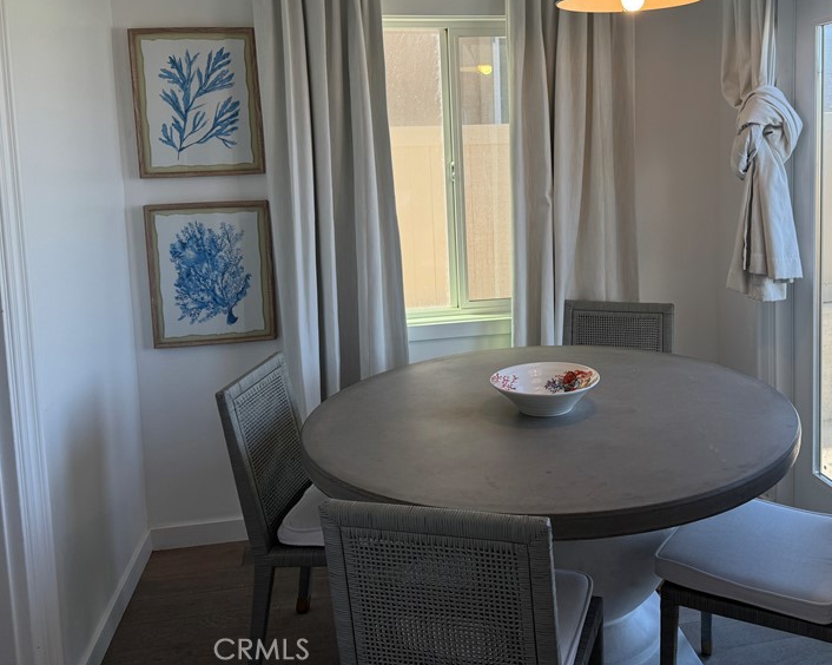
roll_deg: +1.2
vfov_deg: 42.6
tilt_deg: -5.2
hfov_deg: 52.3
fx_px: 837
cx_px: 519
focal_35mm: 34
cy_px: 213
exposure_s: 1/399
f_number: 1.78
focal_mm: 6.76
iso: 80
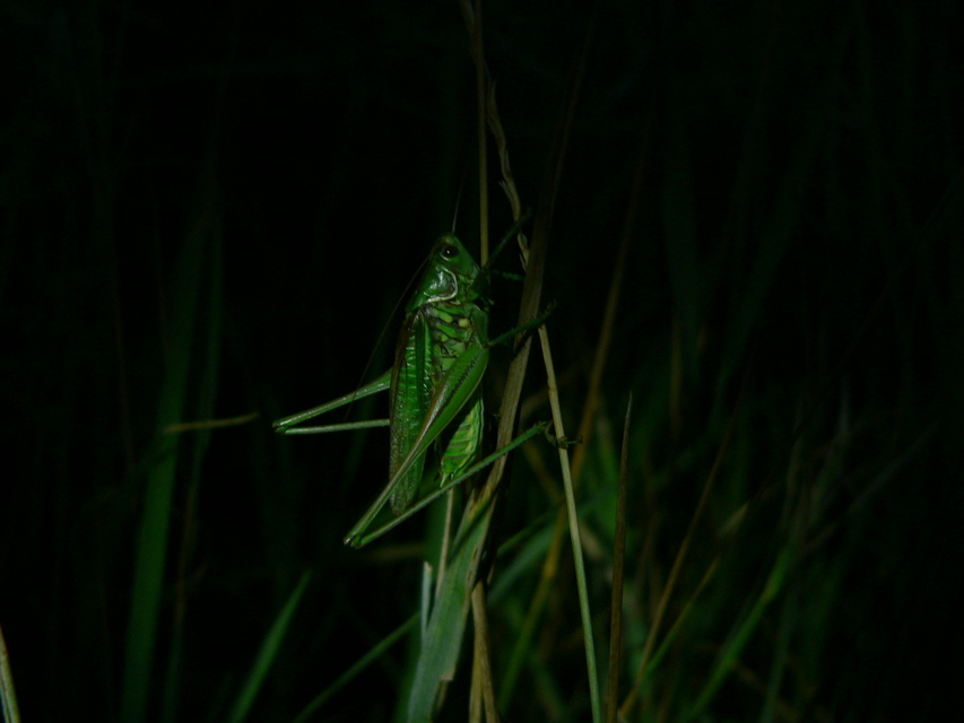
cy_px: 362
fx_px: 1588
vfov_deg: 25.7
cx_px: 482
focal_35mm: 57
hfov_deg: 33.8
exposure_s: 1/25
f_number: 2.8
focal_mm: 9.4
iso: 100
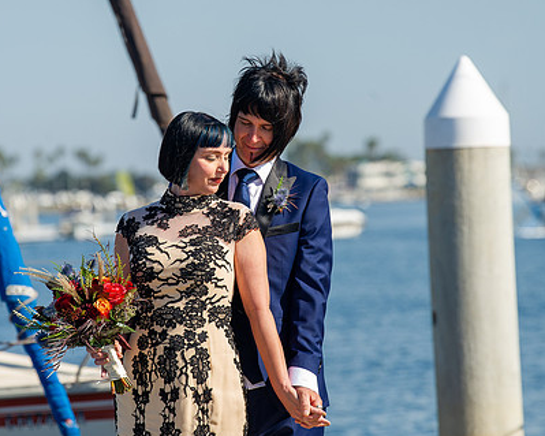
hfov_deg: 7.1
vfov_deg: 5.7
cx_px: 214
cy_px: 224
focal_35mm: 273
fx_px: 4402
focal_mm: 200
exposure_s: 1/250
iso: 200
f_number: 5.6
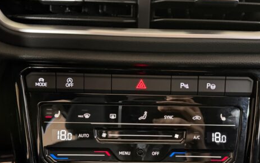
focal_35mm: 34
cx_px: 143
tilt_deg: -28.7
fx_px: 241
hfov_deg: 56.6
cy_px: 100
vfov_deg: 37.1
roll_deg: -1.9
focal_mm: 6.76
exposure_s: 1/25
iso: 1000
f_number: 1.78
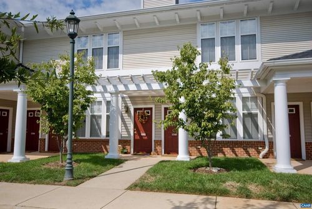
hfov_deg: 61.9
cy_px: 104
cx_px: 156
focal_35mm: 30
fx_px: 260
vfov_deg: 43.7
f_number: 8
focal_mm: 20
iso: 100
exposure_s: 1/250
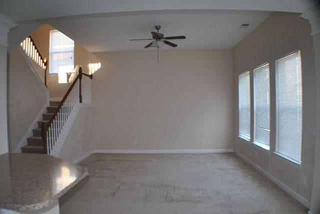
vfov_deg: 40.0
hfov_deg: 57.2
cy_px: 107
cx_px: 160
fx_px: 294
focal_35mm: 33
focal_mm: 22
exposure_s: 1/30
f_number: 3.8
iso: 320
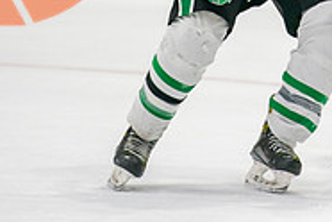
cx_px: 401
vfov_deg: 1.7
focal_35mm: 787
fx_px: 7257
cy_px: -163
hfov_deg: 2.6
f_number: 3.2
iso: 1000
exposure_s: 1/640
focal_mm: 200
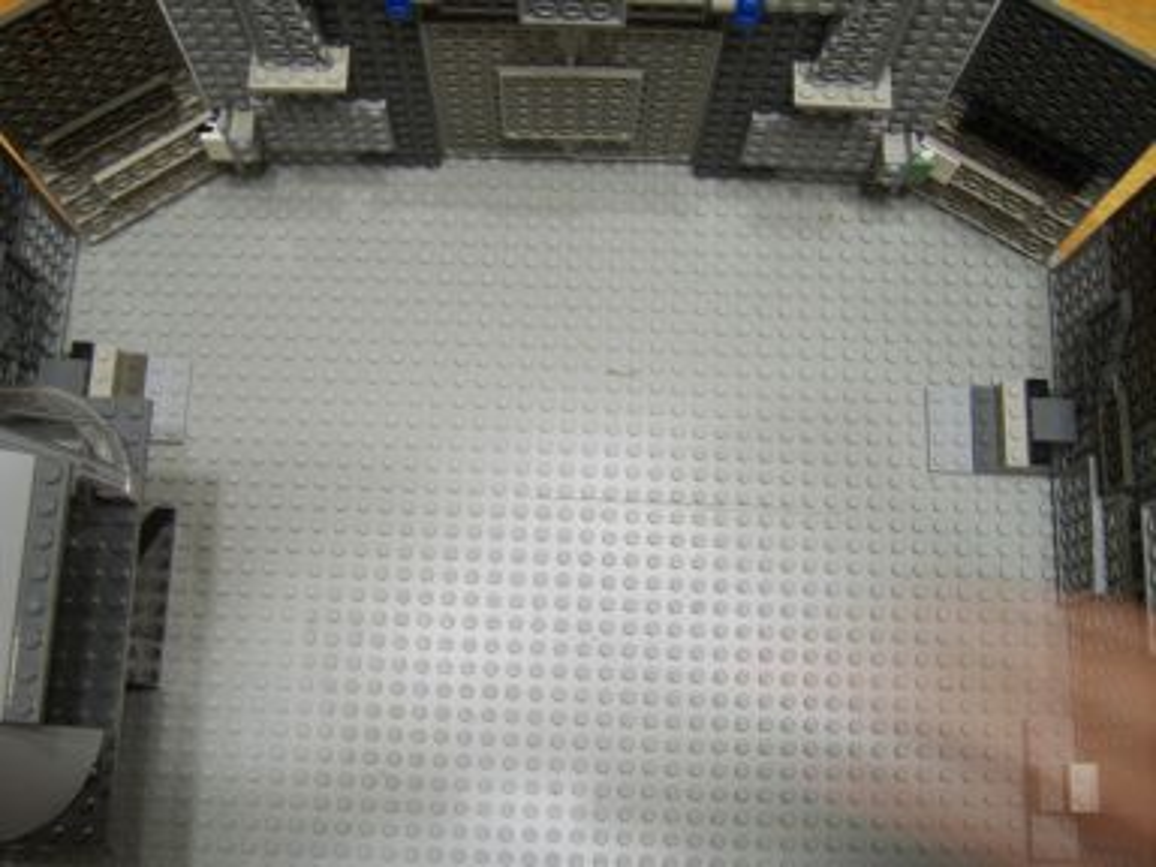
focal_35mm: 31
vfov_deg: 45.4
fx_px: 1035
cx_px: 578
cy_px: 434
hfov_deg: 58.4
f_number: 2.7
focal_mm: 8.13
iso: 71
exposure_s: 1/7
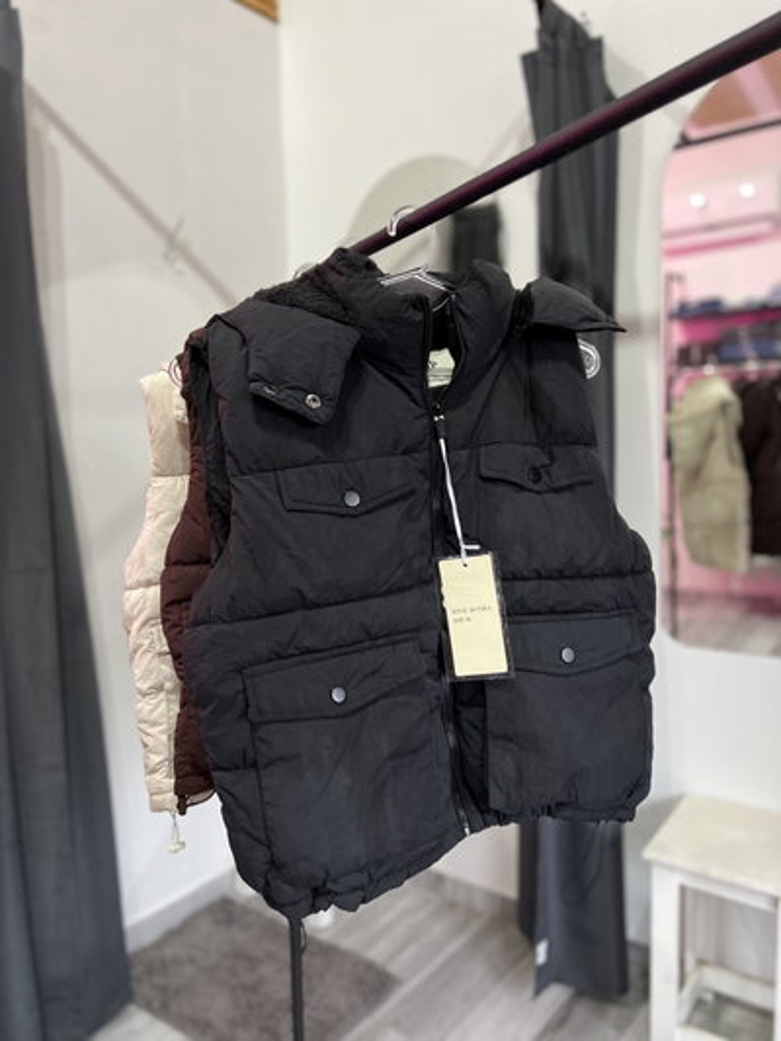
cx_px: 390
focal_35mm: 26
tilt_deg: -5.9
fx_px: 782
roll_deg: +2.1
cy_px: 520
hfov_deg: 53.1
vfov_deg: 67.3
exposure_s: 1/50
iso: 250
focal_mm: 5.7
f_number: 1.5
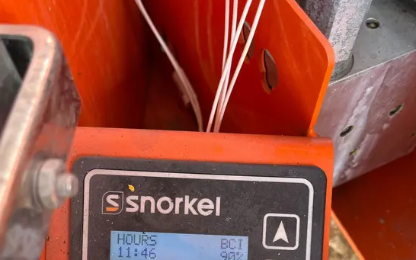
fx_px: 419
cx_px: 208
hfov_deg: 52.8
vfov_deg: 33.3
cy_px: 215
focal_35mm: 37
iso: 80
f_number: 1.6
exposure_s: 1/122
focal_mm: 5.1
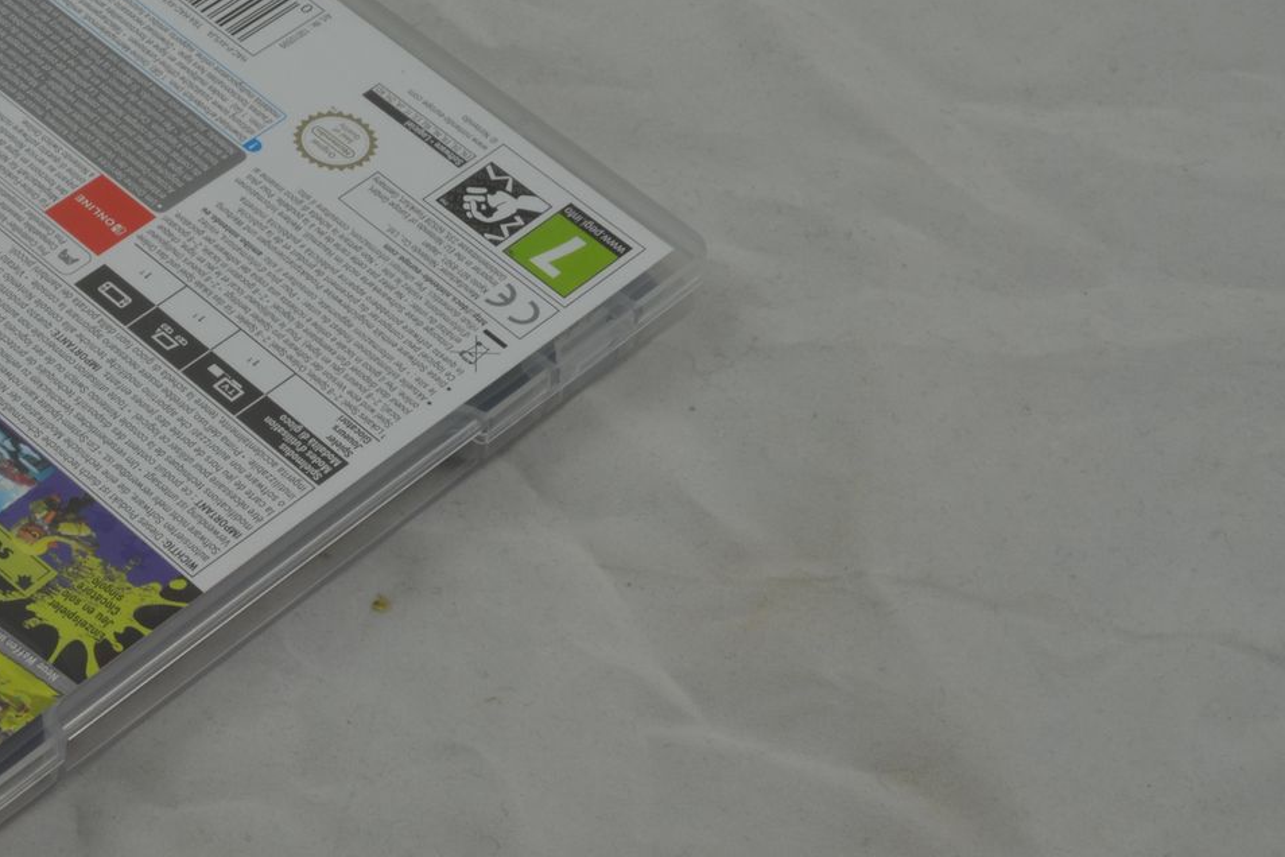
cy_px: 356
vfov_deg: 12.1
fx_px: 4033
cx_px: 84
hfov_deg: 17.8
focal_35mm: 113
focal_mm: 40
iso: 100
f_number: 20
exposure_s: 1/4
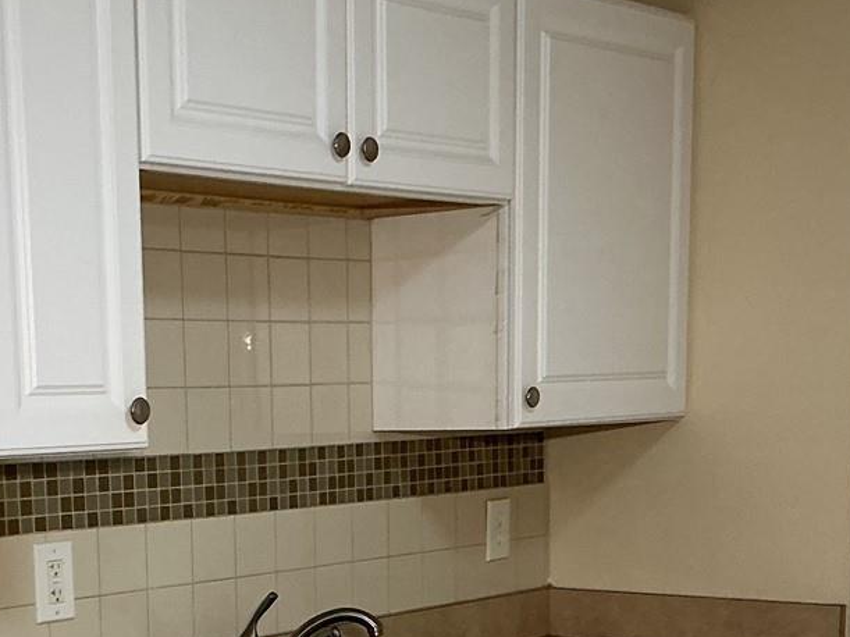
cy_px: 709
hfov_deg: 25.4
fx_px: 1866
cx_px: 245
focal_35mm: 76
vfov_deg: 18.6
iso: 64
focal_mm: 3
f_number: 1.8
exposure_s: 1/60
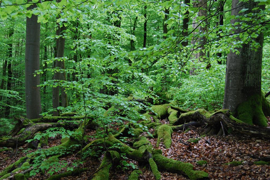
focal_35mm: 42
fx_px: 315
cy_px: 90
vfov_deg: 32.0
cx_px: 135
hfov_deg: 46.4
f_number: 5.6
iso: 800
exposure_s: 1/30
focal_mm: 28
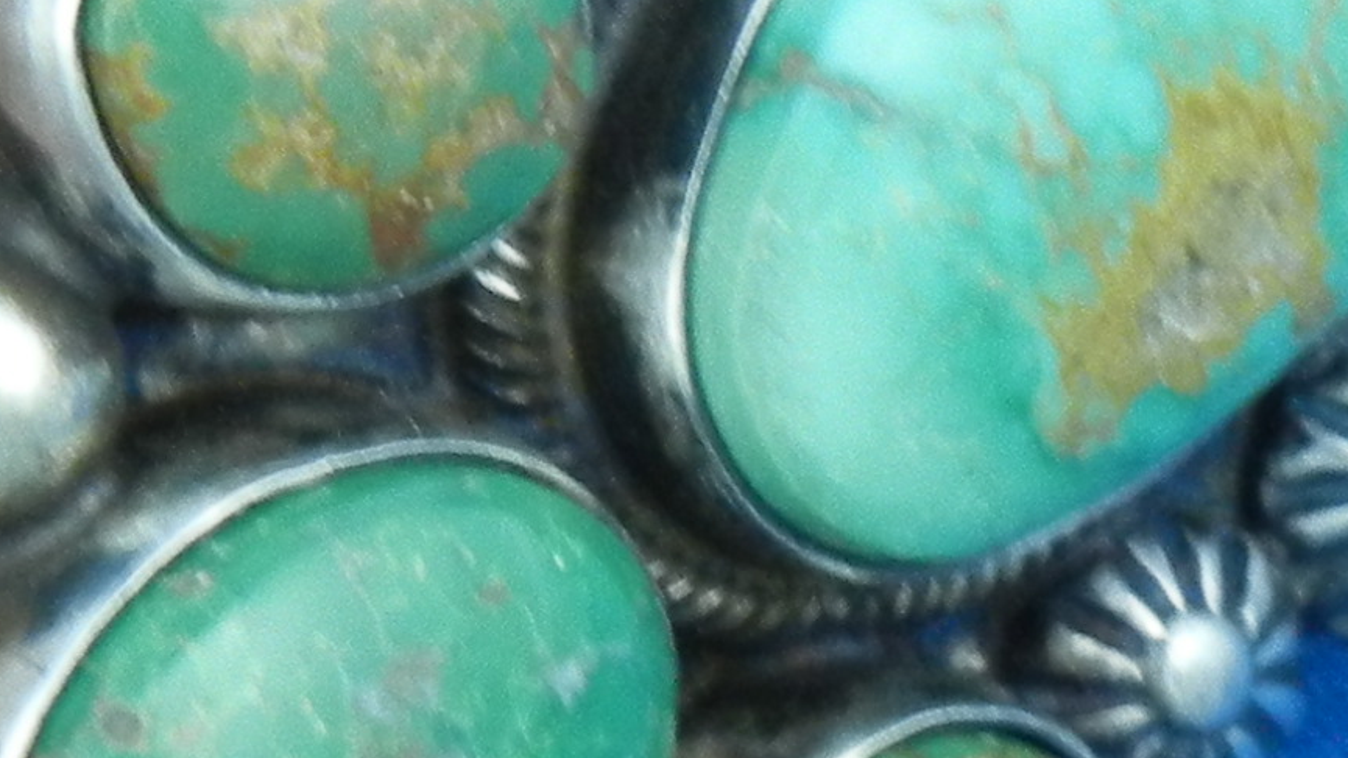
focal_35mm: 388
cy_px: 153
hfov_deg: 5.6
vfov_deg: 3.1
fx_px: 13865
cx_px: 1311
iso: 400
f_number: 4.3
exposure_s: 1/10.8
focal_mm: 13.9
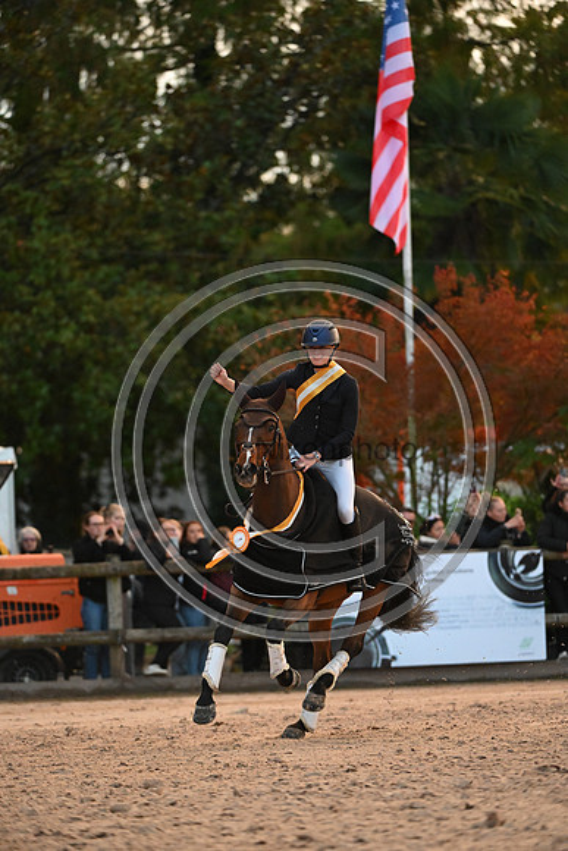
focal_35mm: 280
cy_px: 426
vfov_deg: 7.4
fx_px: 6622
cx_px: 284
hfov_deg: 4.9
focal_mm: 280
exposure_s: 1/1000
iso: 8000
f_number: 4.5
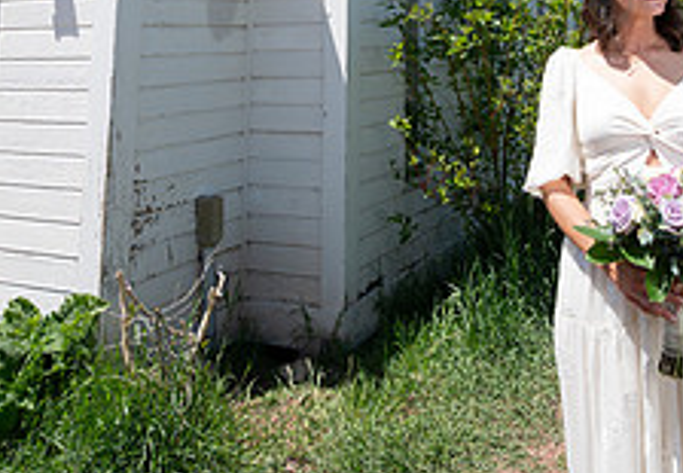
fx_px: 729
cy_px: -80
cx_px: 506
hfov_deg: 48.4
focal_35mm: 38
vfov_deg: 30.9
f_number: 10
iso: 160
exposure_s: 1/200
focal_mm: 14
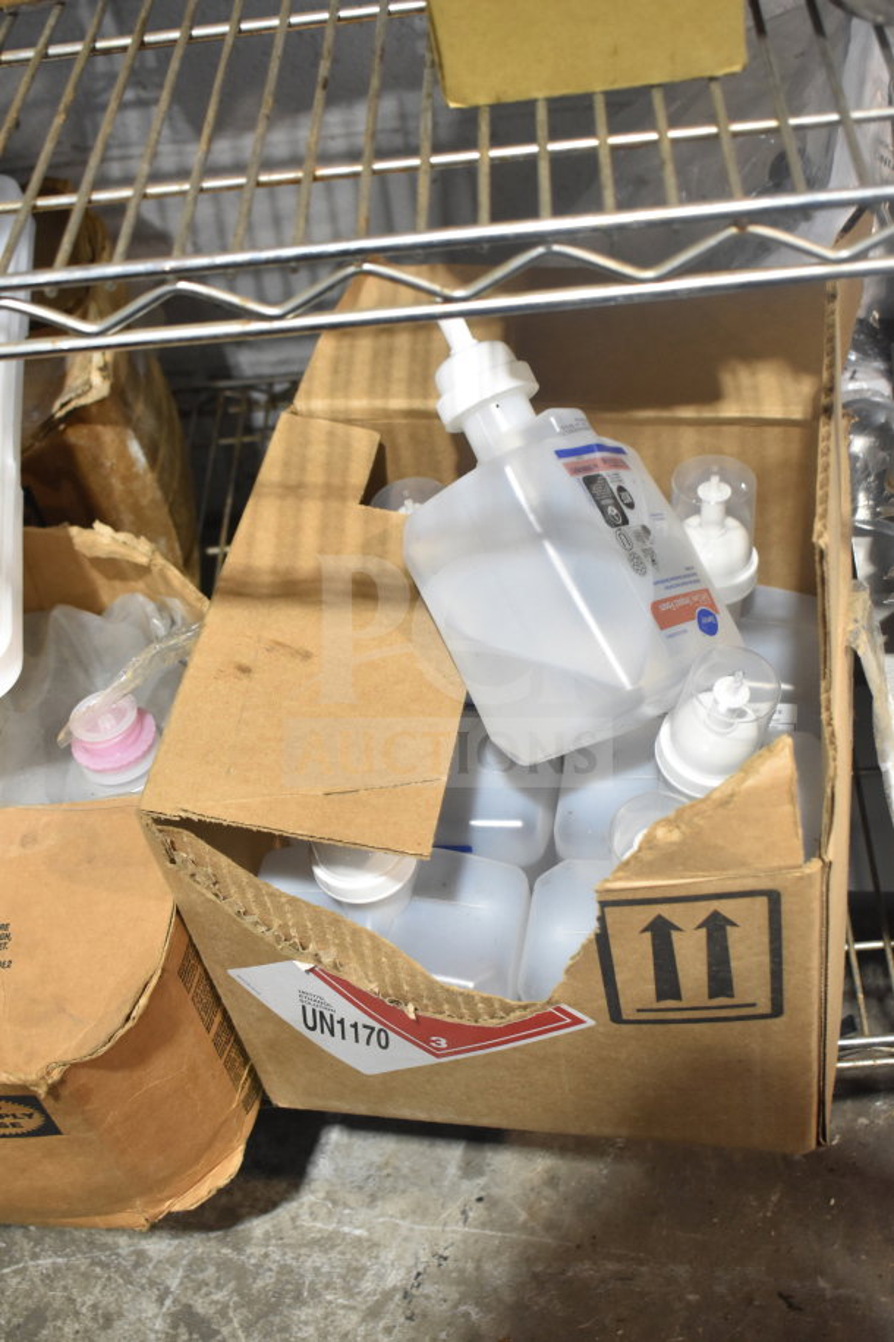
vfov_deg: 45.0
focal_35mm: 44
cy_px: 671
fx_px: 1620
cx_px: 447
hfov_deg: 30.8
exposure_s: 1/50
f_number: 4.2
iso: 1100
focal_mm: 29
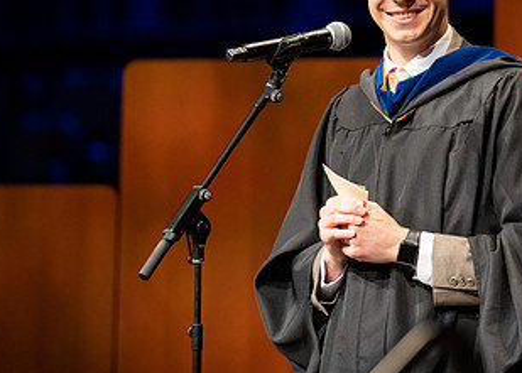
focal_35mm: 433
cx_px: 322
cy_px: 155
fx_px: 6422
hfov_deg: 4.7
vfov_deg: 3.3
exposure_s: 1/160
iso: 3200
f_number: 2.8
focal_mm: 200
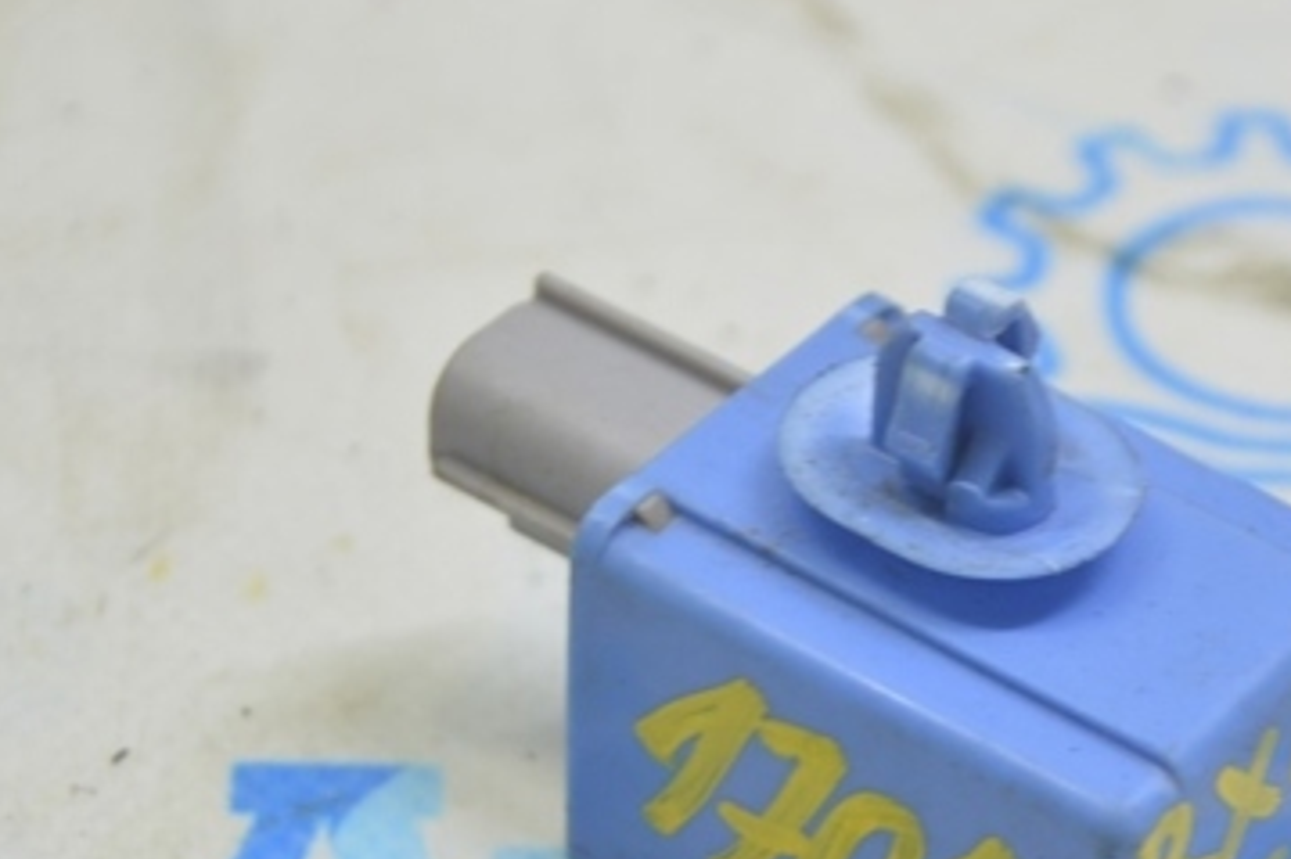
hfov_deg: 14.0
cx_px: 885
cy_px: 749
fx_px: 5265
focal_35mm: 147
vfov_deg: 9.3
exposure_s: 1/20
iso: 400
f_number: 5.6
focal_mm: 55
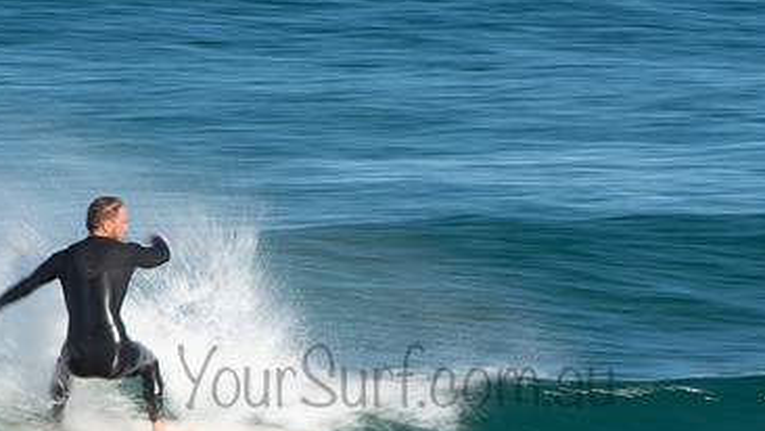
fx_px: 20186
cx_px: 393
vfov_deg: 1.2
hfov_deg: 2.2
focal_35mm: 995
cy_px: 359
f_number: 25
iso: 100
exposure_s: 1/25
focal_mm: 400
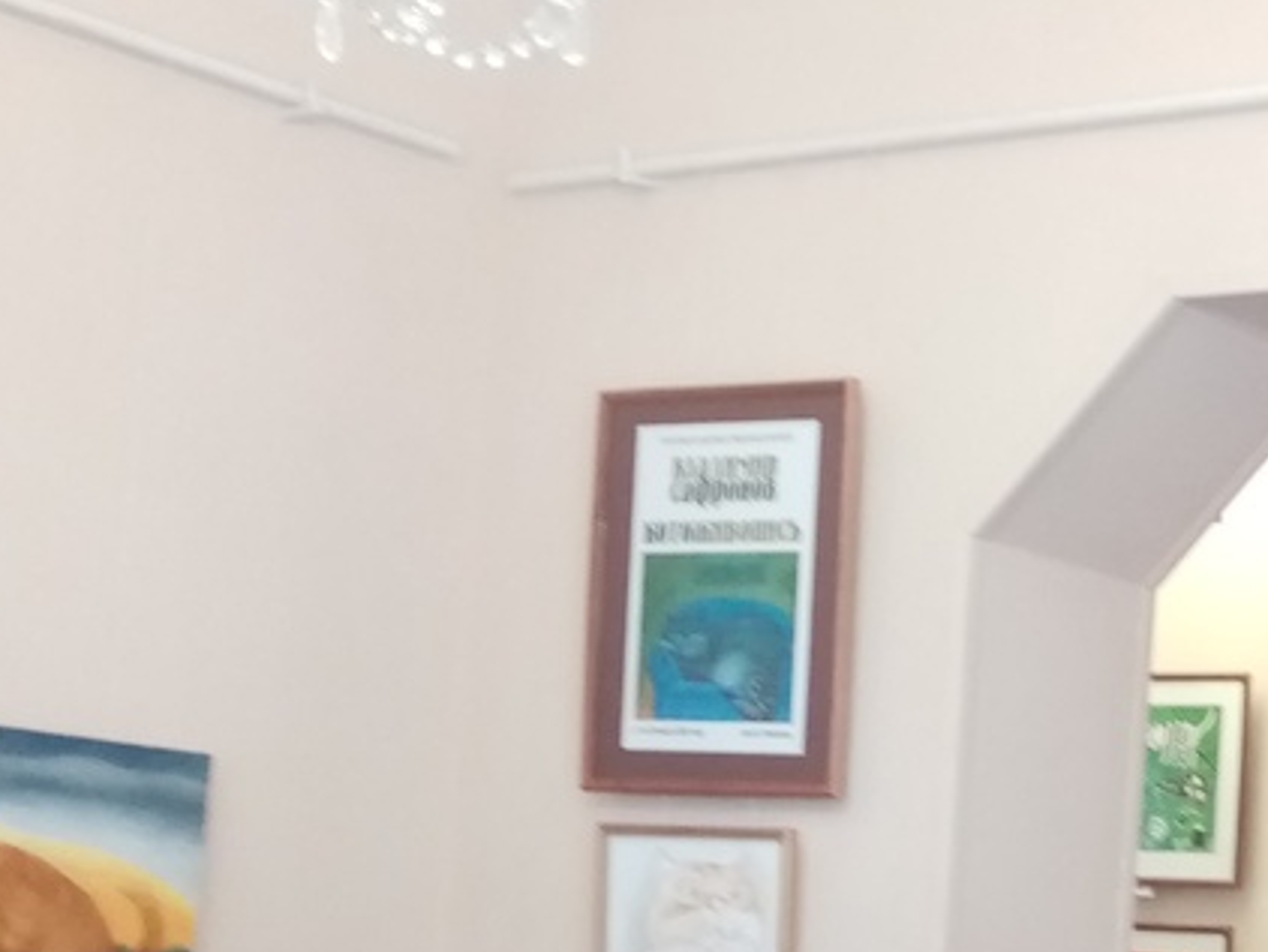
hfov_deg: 22.5
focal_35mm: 82
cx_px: 1382
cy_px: 954
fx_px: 3005
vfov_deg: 17.6
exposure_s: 1/25
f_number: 1.8
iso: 438
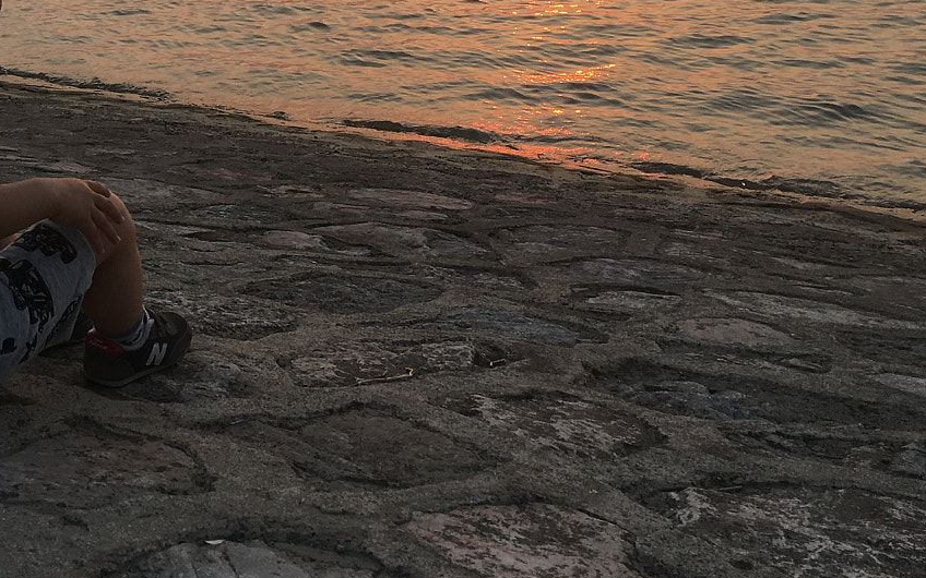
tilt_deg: -10.6
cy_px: -19
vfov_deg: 21.5
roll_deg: +4.0
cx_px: 269
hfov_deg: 34.6
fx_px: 1464
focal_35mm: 58
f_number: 2.2
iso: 25
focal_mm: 4.15
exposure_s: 1/346
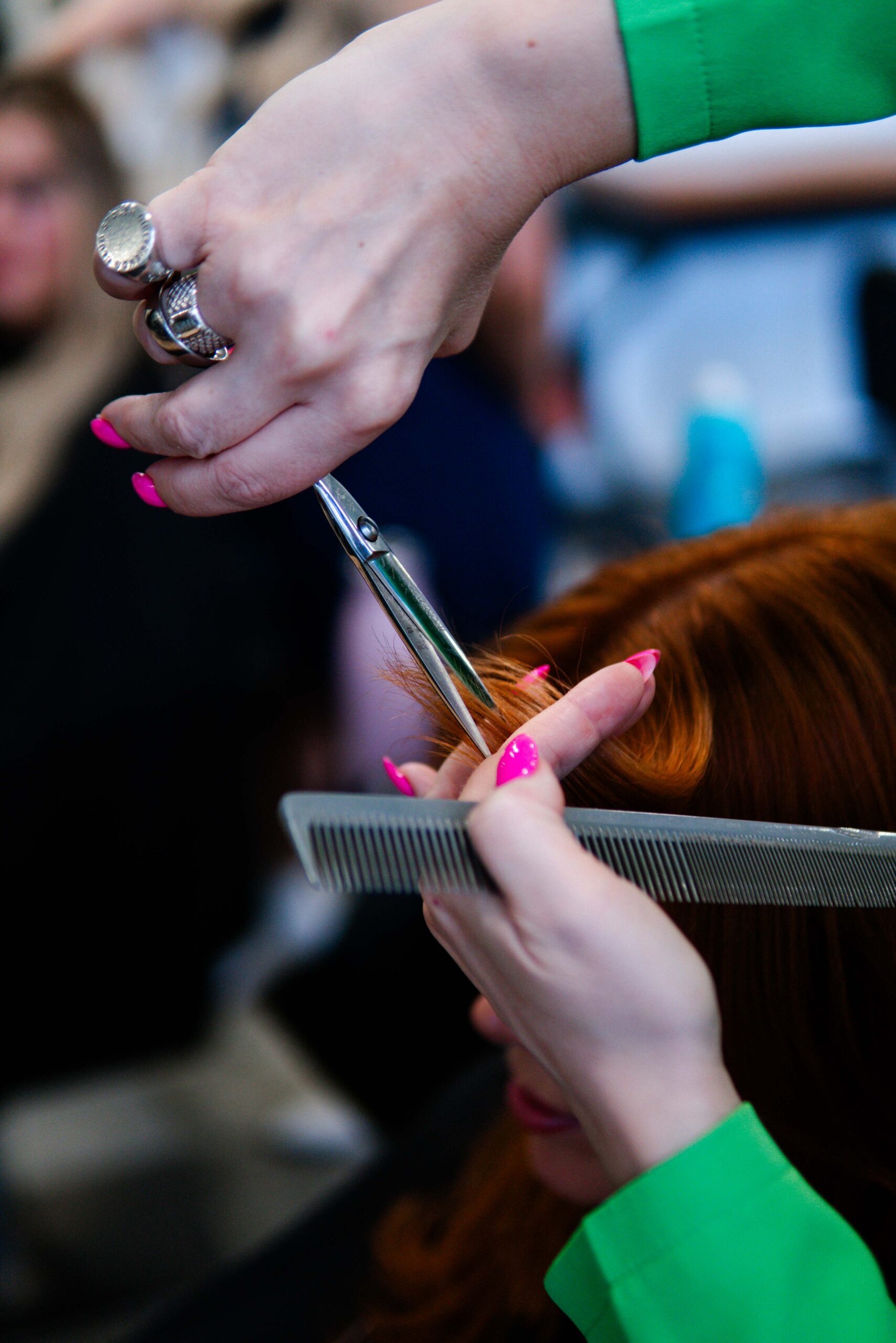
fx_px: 1679
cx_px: 448
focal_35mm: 45
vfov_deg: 43.6
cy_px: 672
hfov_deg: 29.9
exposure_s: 1/800
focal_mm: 30
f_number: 1.4
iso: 400
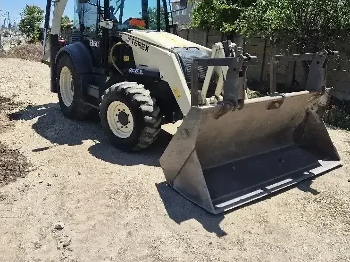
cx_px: 136
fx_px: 313
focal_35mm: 31
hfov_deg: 57.8
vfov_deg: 45.0
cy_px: 97
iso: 25
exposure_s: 1/1667
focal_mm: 5.4
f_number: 1.8
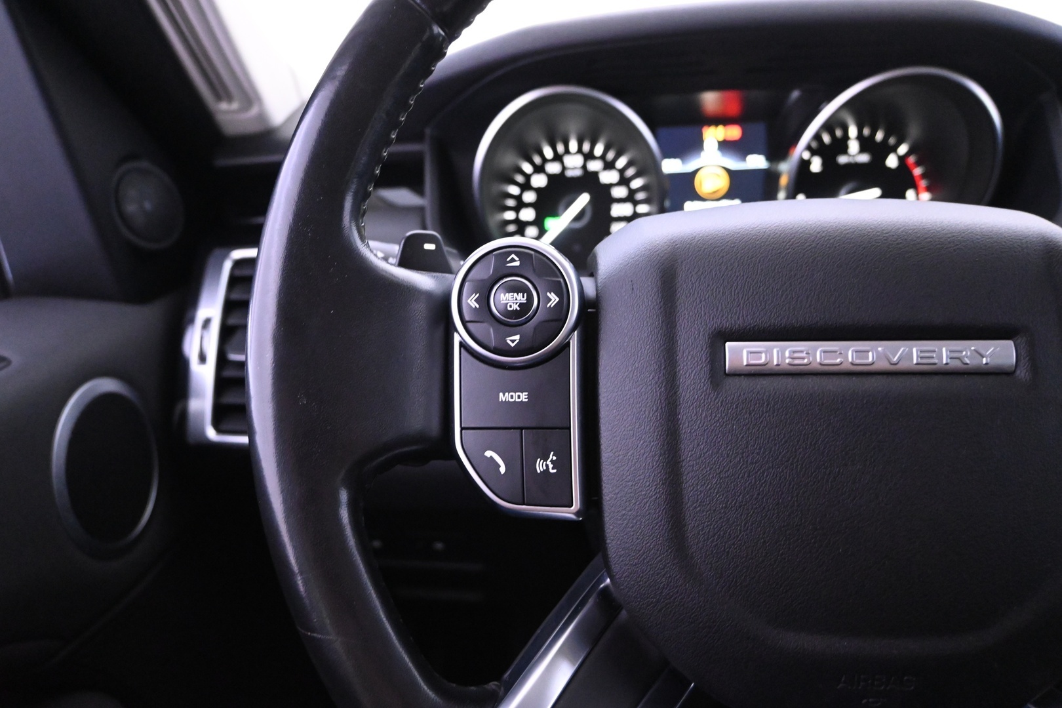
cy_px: 354
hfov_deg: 64.6
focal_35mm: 28
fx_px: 841
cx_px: 531
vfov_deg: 45.7
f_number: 3.8
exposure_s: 1/30
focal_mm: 19
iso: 5600
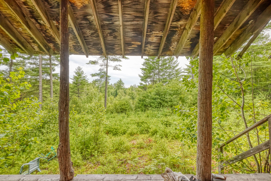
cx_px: 136
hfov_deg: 100.4
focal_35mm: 15
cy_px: 90
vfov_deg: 77.3
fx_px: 113
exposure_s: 1/30
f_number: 14
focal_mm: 10
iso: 5000
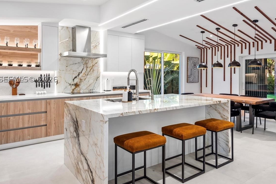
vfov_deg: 47.8
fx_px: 207
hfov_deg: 67.4
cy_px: 79
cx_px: 143
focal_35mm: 27
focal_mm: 19
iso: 320
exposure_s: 1/125
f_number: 8
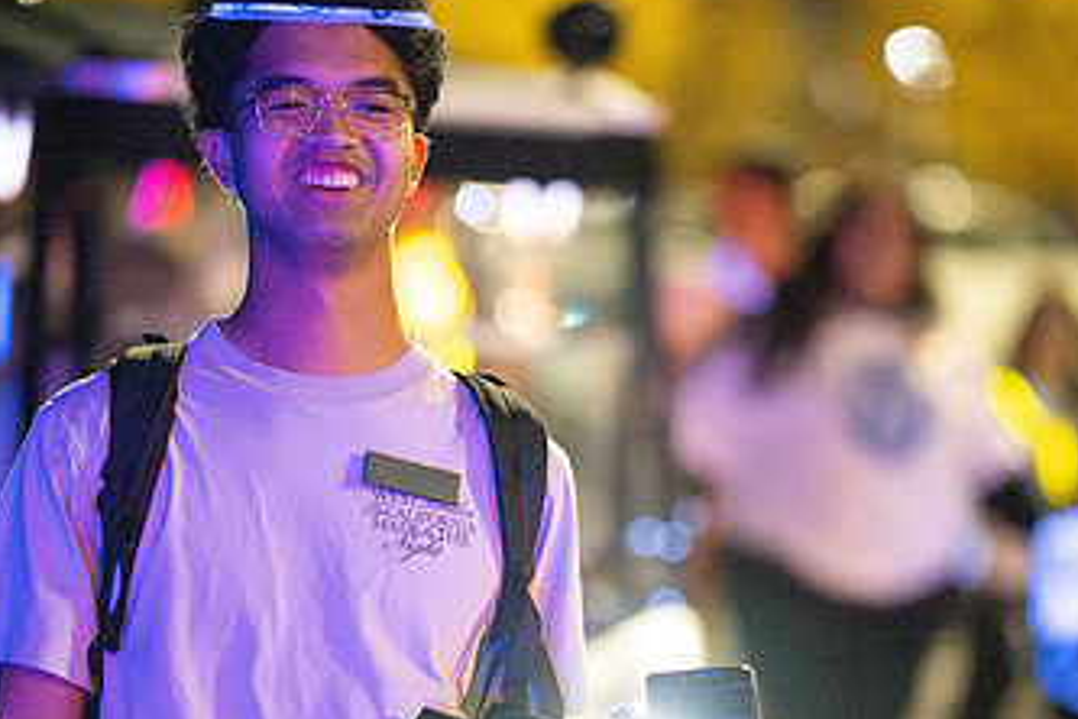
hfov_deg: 11.2
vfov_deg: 7.5
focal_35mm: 183
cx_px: 589
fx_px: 5479
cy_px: 500
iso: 10000
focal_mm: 105
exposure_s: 1/500
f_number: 1.4
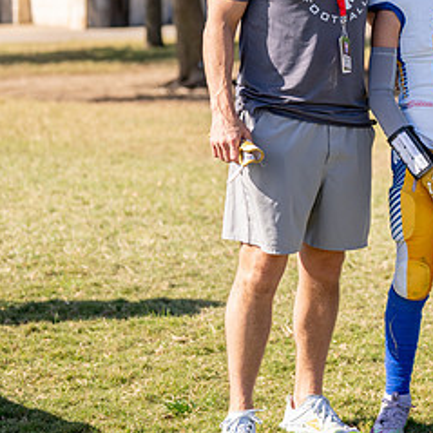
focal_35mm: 170
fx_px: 2406
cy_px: 125
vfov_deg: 10.3
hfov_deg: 10.2
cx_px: 473
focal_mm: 70
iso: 250
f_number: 2.8
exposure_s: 1/3200
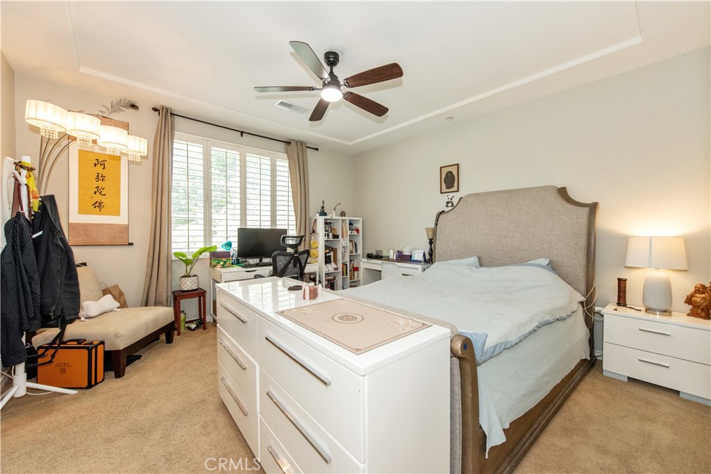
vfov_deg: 81.2
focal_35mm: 14
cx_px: 356
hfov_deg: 104.2
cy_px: 237
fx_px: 277
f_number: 5
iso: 800
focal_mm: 14
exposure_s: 1/100
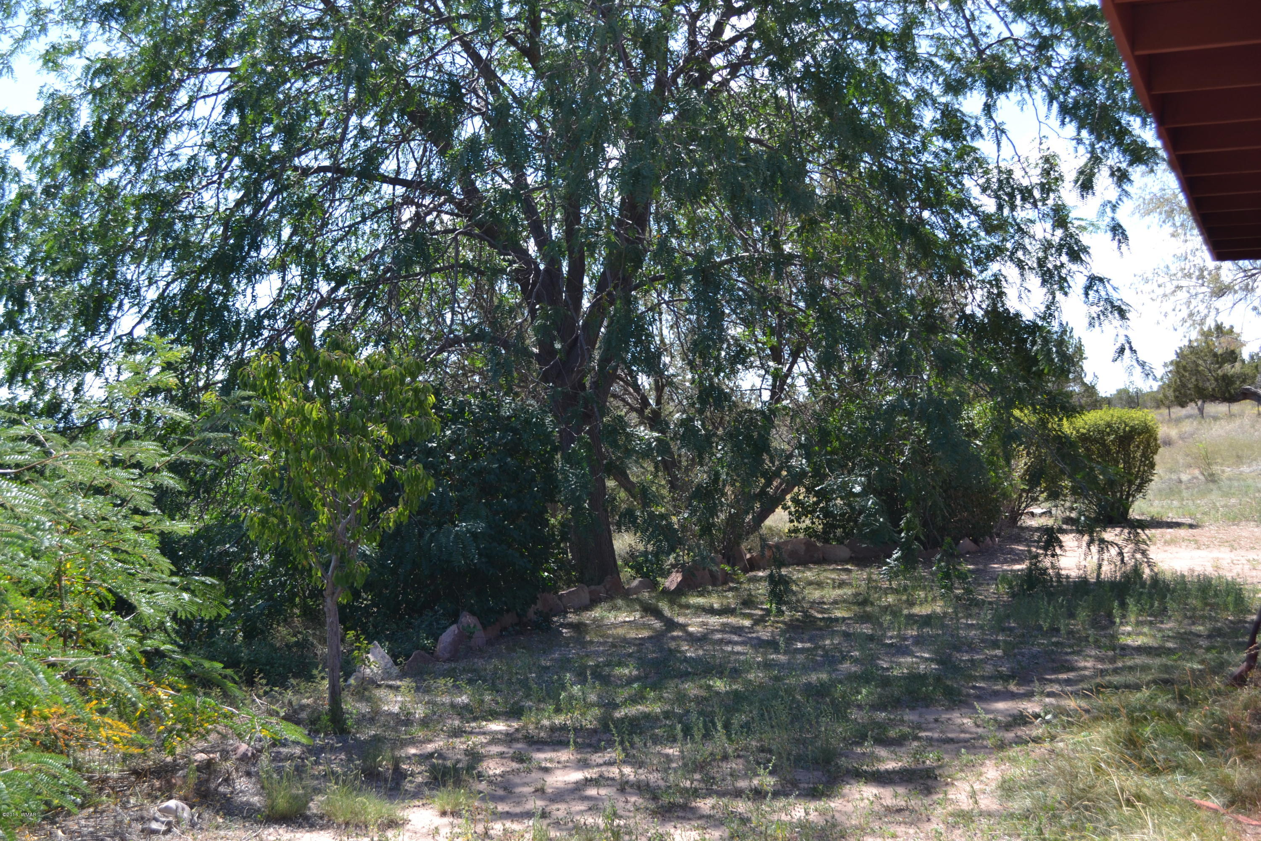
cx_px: 630
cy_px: 420
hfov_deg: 43.6
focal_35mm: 45
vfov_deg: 29.9
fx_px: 1576
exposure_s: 1/160
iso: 100
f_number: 6.3
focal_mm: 30
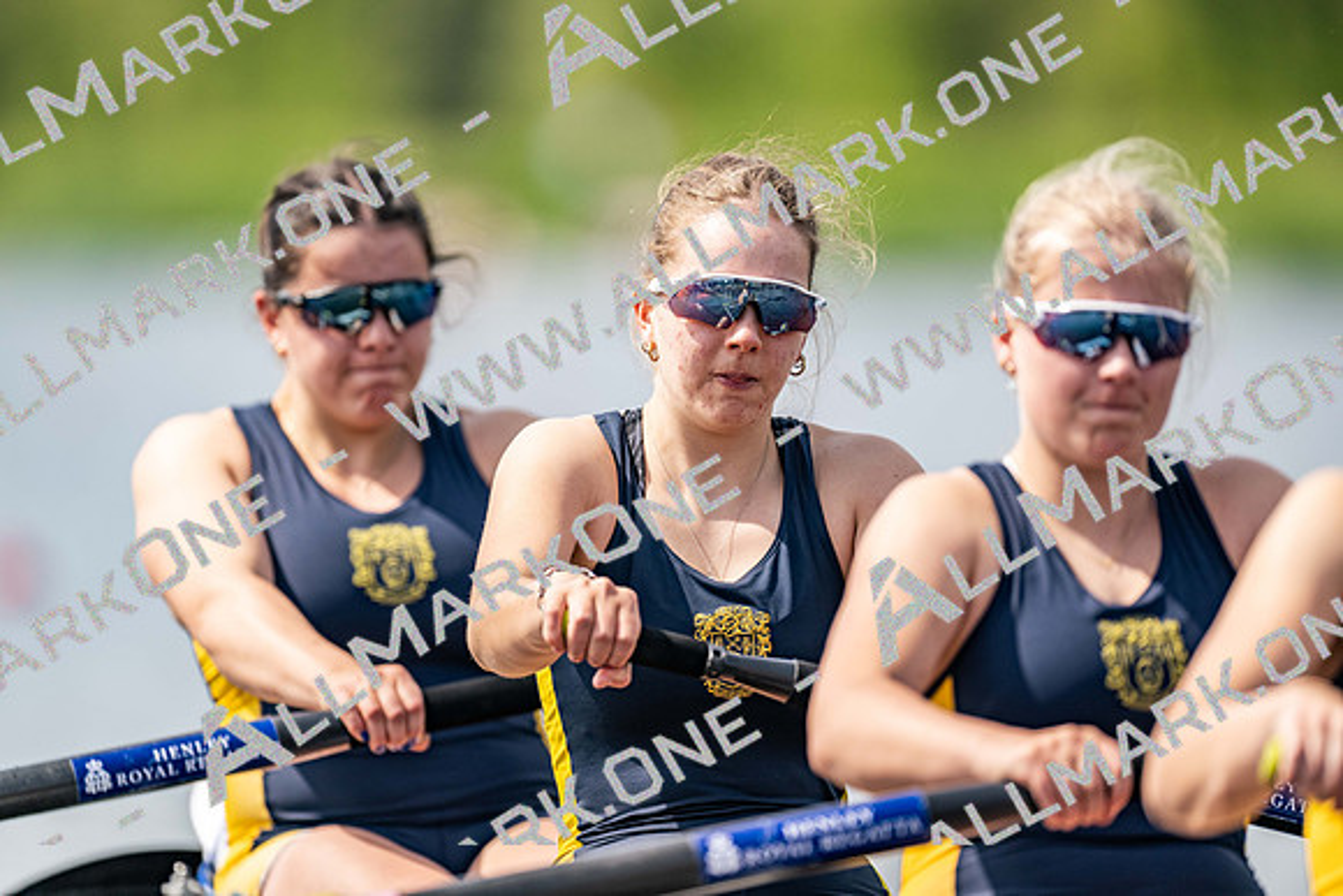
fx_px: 22388
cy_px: 448
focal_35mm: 600
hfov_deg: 3.4
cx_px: 672
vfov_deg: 2.3
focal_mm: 600
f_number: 4
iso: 400
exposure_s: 1/2500
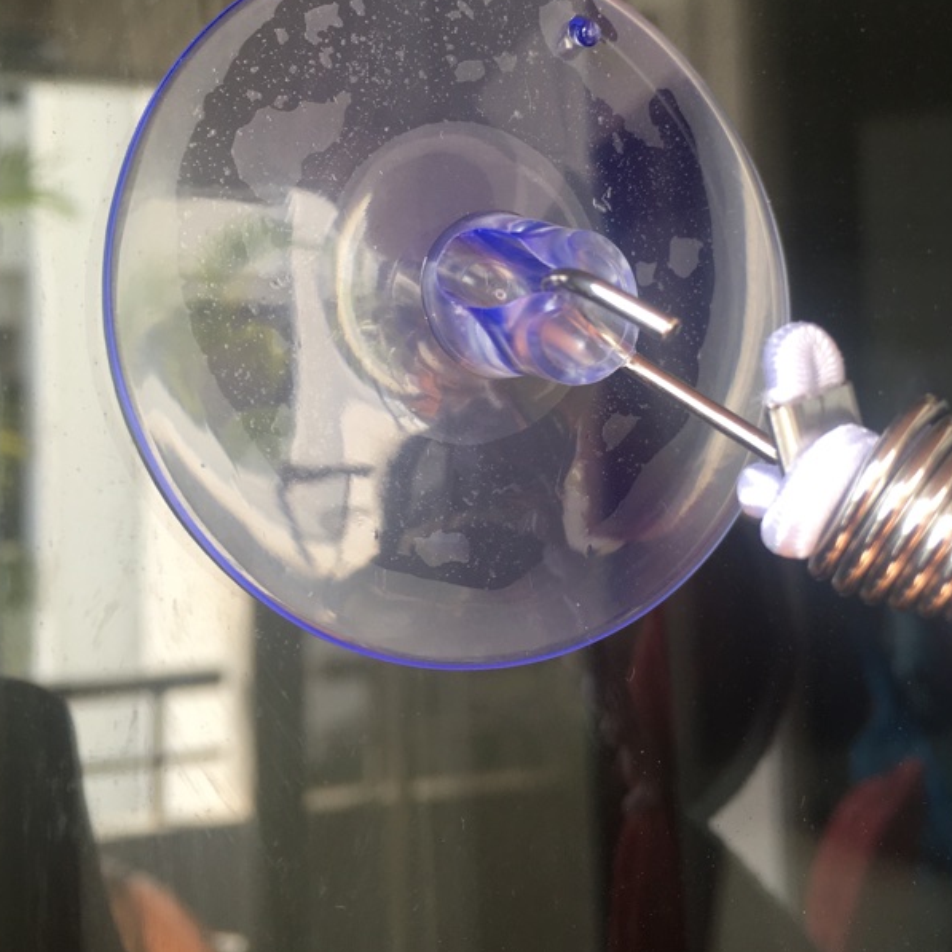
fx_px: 1369
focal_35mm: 44
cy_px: 336
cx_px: 537
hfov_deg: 38.3
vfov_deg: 38.0
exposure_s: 1/100
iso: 32
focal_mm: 4.15
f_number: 2.2
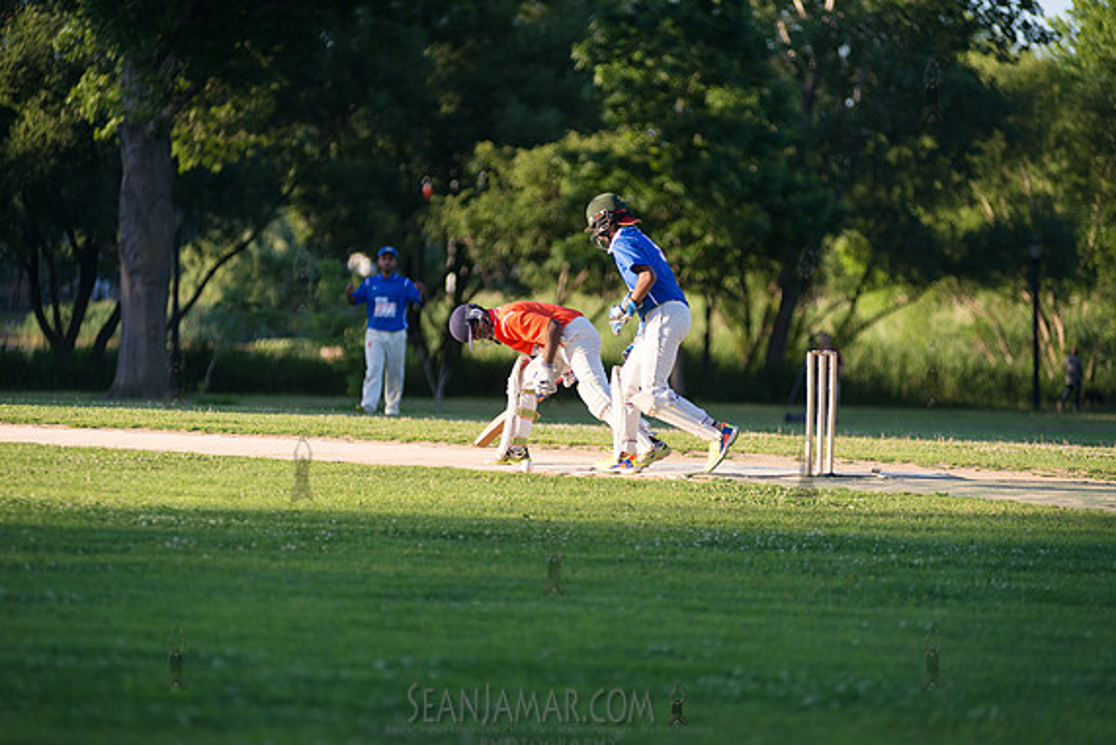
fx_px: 6294
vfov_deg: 6.8
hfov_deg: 10.1
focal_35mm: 203
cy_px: 372
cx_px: 553
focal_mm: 200
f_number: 2.8
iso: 400
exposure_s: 1/2500
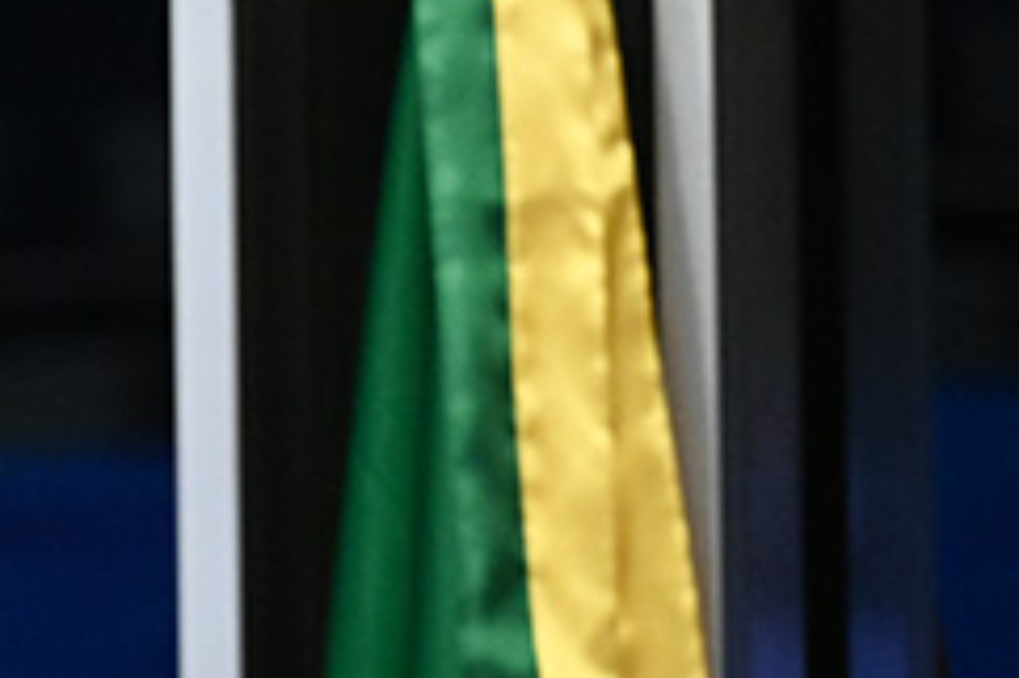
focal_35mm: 568
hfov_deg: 3.6
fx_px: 16066
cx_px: -762
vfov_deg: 2.4
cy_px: 1070
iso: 5000
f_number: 4
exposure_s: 1/160
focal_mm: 160
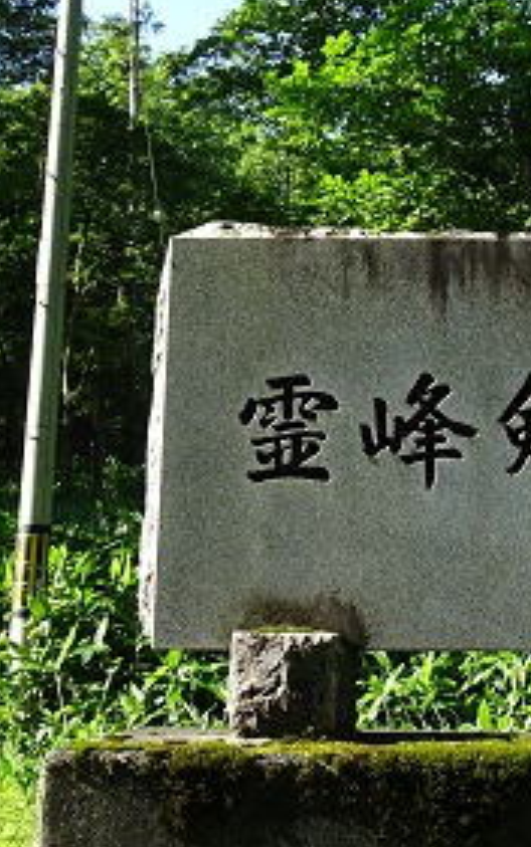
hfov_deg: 19.5
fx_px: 1526
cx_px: 450
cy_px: 277
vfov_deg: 30.8
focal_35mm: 66
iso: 80
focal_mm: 4.1
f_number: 3.5
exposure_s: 1/250
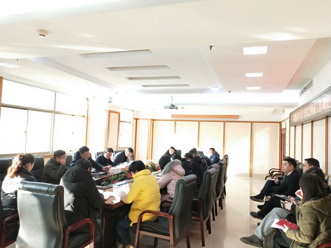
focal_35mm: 23
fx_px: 220
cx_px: 166
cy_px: 124
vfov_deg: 58.9
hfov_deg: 73.9
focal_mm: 3.99
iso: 100
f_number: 1.7
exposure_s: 1/50
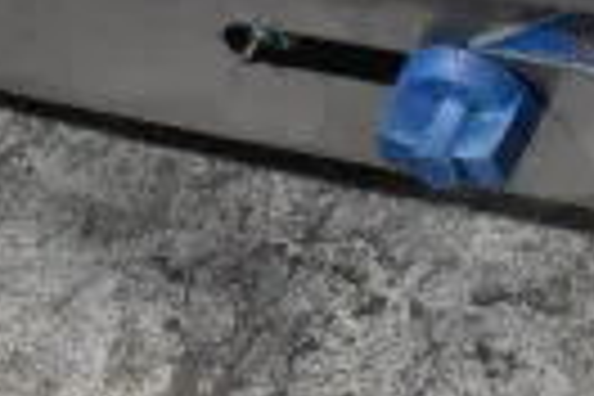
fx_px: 2524
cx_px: 508
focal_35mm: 153
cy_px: -439
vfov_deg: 8.4
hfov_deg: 13.3
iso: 6400
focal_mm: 22
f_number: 9
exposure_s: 1/200
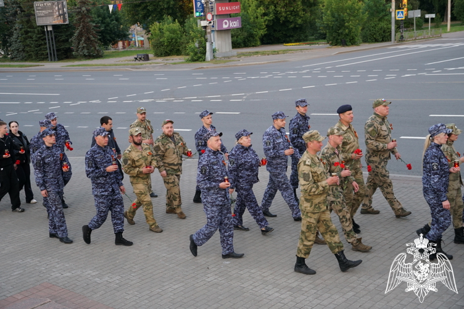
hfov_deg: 40.0
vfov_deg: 27.2
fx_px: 637
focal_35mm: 50
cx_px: 232
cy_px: 154
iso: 640
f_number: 4.5
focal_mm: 33
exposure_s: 1/160
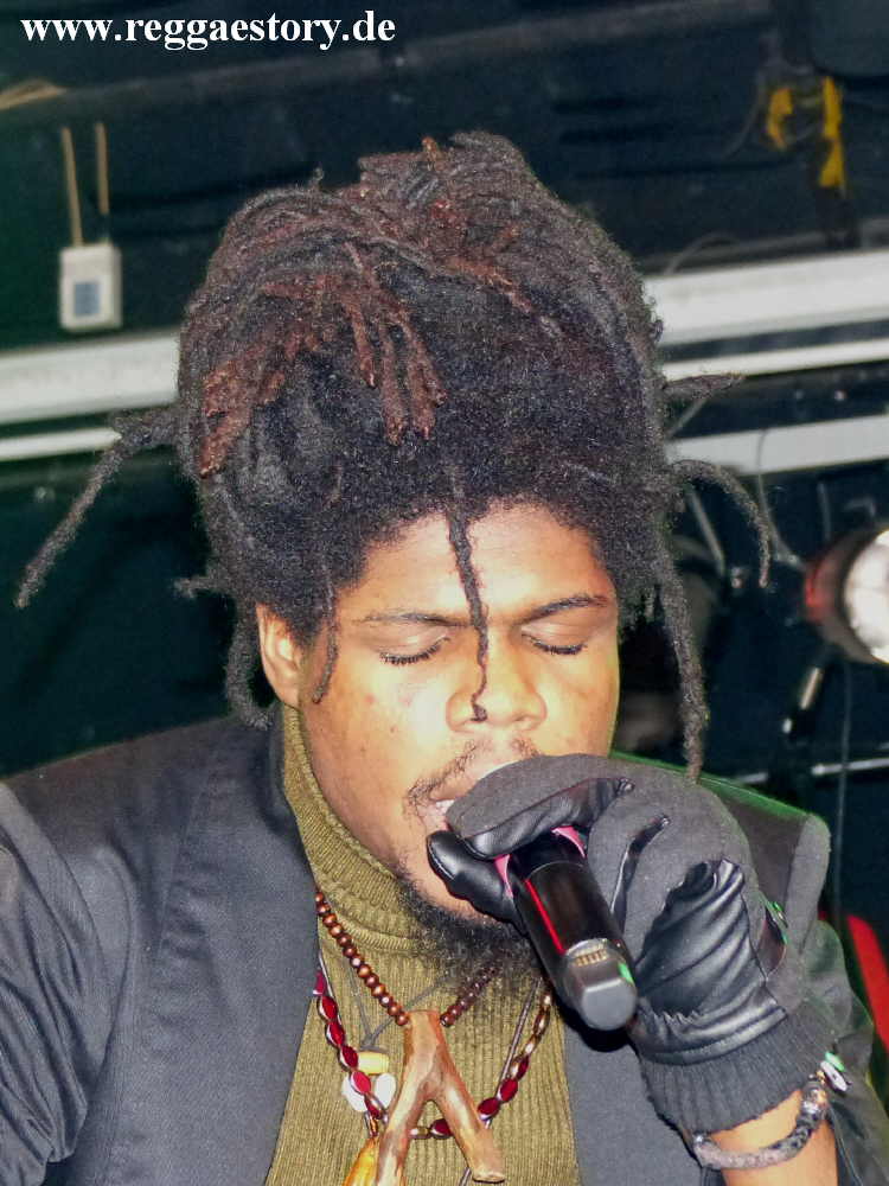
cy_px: 593
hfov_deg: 12.8
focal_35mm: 116
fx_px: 3972
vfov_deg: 17.0
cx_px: 444
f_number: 2.8
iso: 1000
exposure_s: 1/60
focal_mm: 20.9
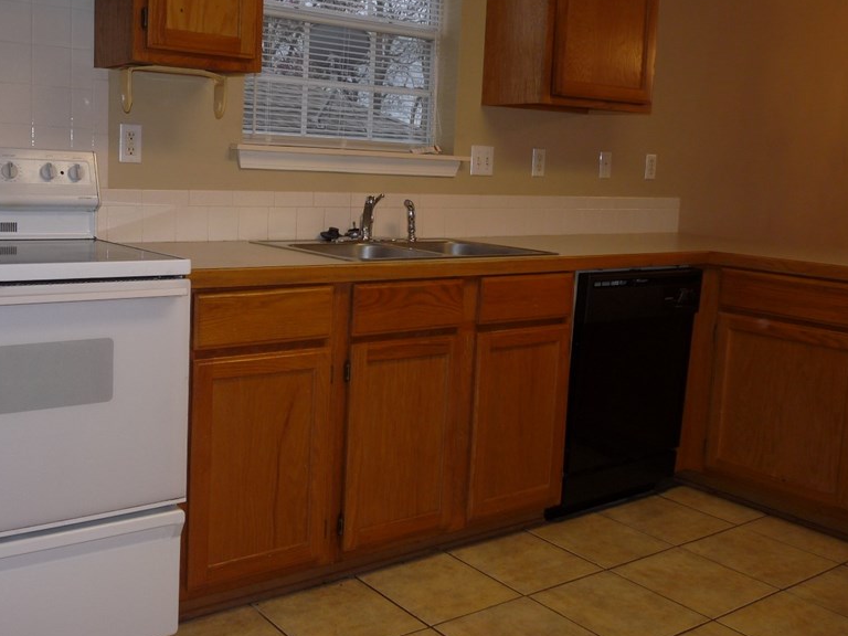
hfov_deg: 50.8
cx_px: 311
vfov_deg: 39.5
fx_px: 882
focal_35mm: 36
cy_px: 253
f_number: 2.8
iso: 100
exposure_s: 1/40
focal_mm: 4.8
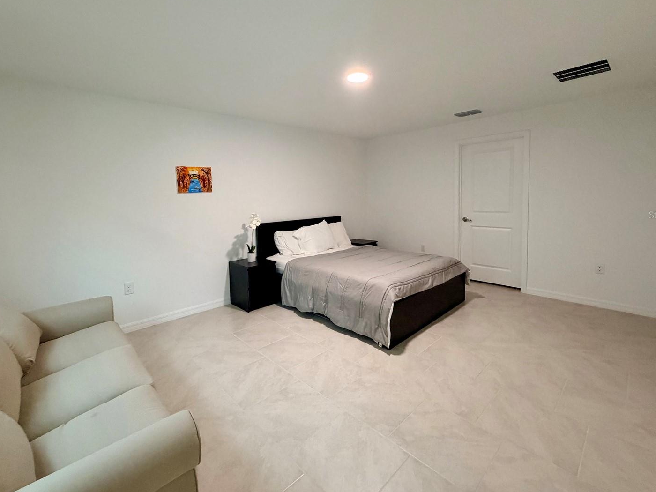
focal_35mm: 16
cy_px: 215
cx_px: 318
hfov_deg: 94.5
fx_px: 303
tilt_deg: -3.2
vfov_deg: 77.7
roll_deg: +2.0
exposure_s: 1/60
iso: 400
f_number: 2.2
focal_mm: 2.22
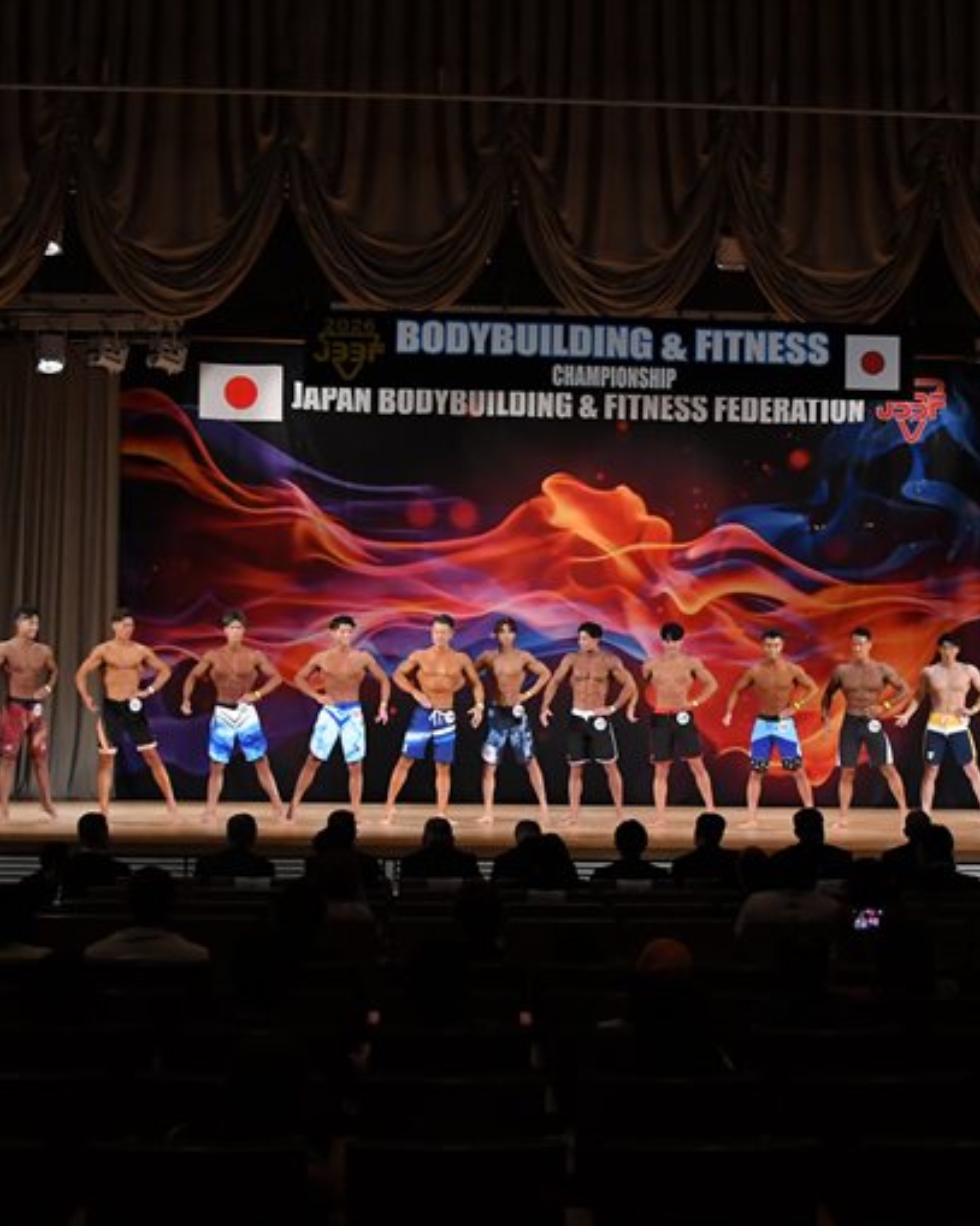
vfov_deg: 31.5
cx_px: 625
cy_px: 619
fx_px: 2176
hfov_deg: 25.3
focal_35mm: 60
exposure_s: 1/400
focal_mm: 28
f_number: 5.6
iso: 3200
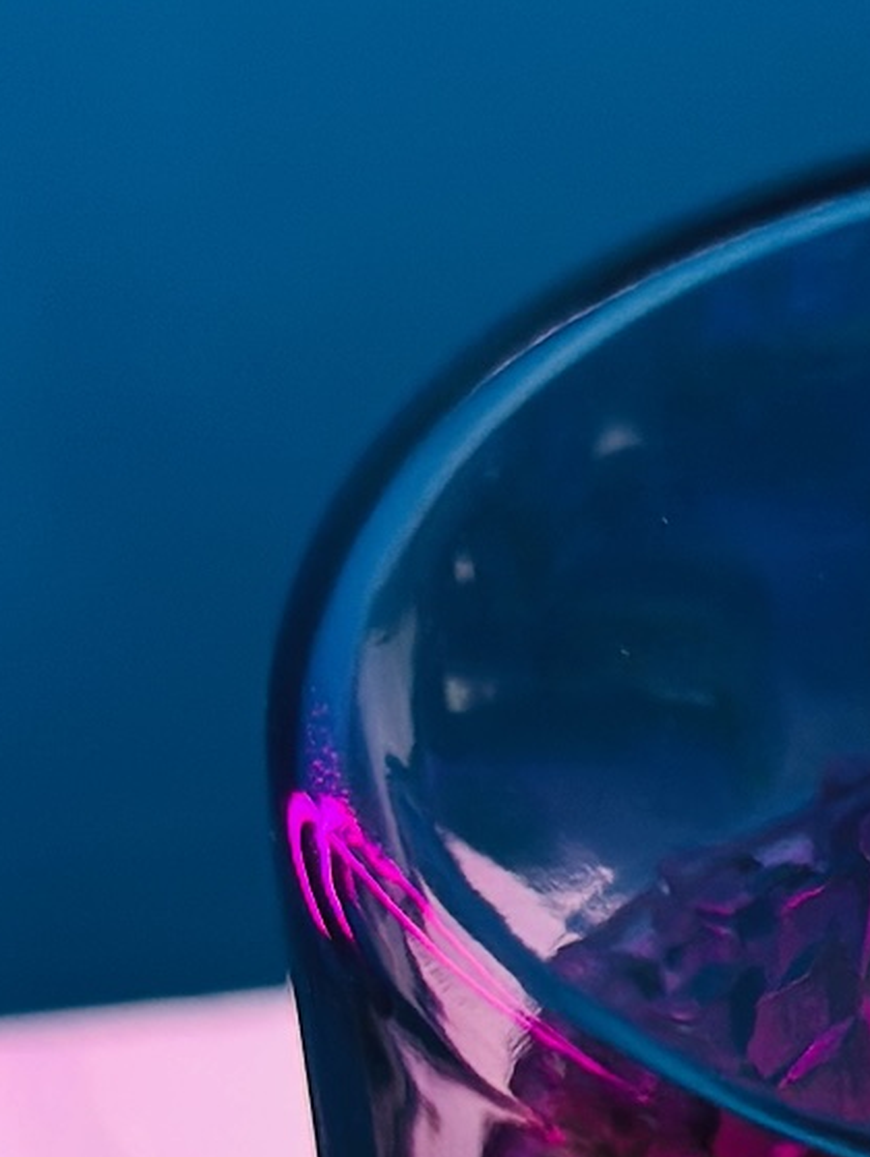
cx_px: 1320
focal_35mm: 173
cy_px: 1505
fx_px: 5791
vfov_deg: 11.1
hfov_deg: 8.4
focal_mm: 6.86
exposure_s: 1/60
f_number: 1.78
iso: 125
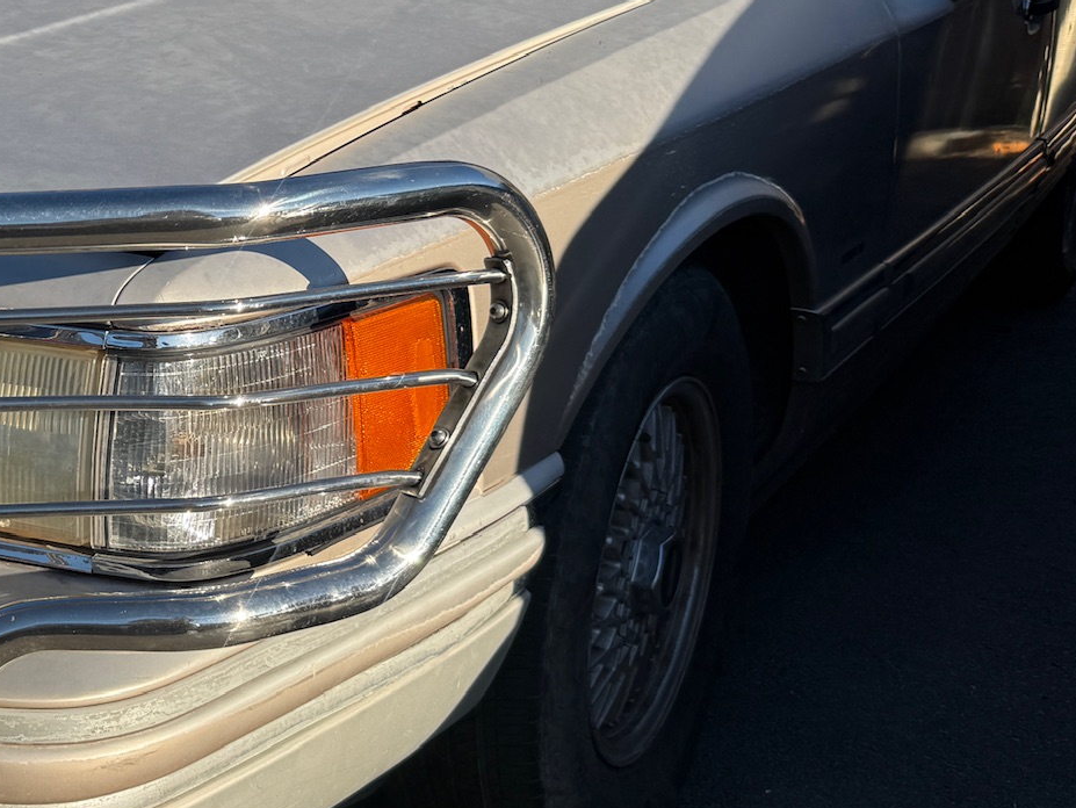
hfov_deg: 32.2
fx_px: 1648
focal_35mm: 53
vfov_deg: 27.3
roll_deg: +1.7
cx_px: -86
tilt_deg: -11.8
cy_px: 258
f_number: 1.78
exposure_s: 1/3145
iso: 80
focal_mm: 6.76
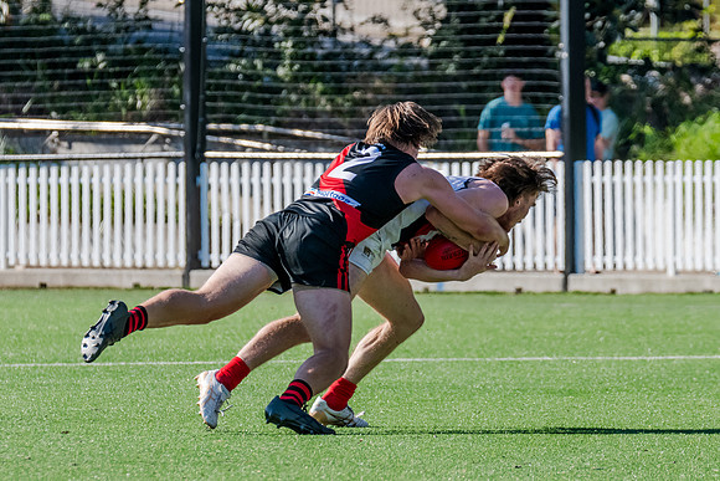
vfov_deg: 2.5
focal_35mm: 549
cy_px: 297
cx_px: 392
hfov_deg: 3.8
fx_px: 10981
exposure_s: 1/1600
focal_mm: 310
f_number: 8
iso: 800
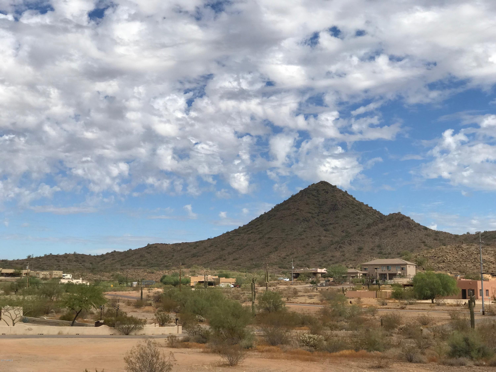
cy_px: 186
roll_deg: -0.1
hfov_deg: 33.8
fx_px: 817
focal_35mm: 57
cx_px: 248
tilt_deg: +7.2
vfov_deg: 25.7
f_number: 2.8
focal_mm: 6.6
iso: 20
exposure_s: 1/1709
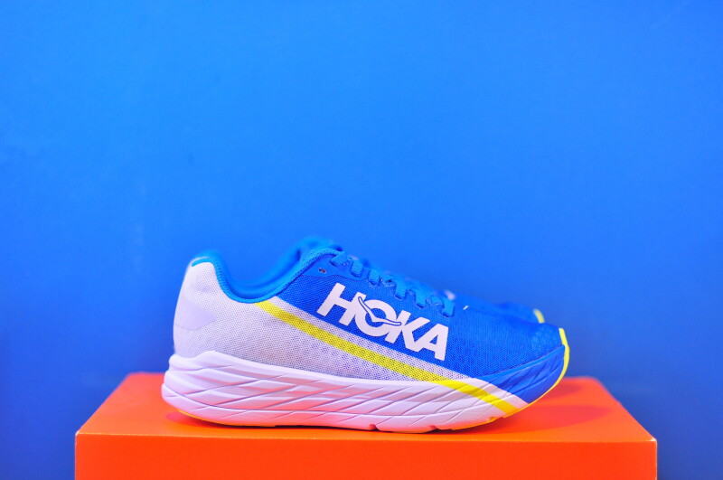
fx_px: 1504
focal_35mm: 75
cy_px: 240
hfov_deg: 27.0
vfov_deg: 18.1
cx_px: 362
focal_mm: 50
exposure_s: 1/320
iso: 250
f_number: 2
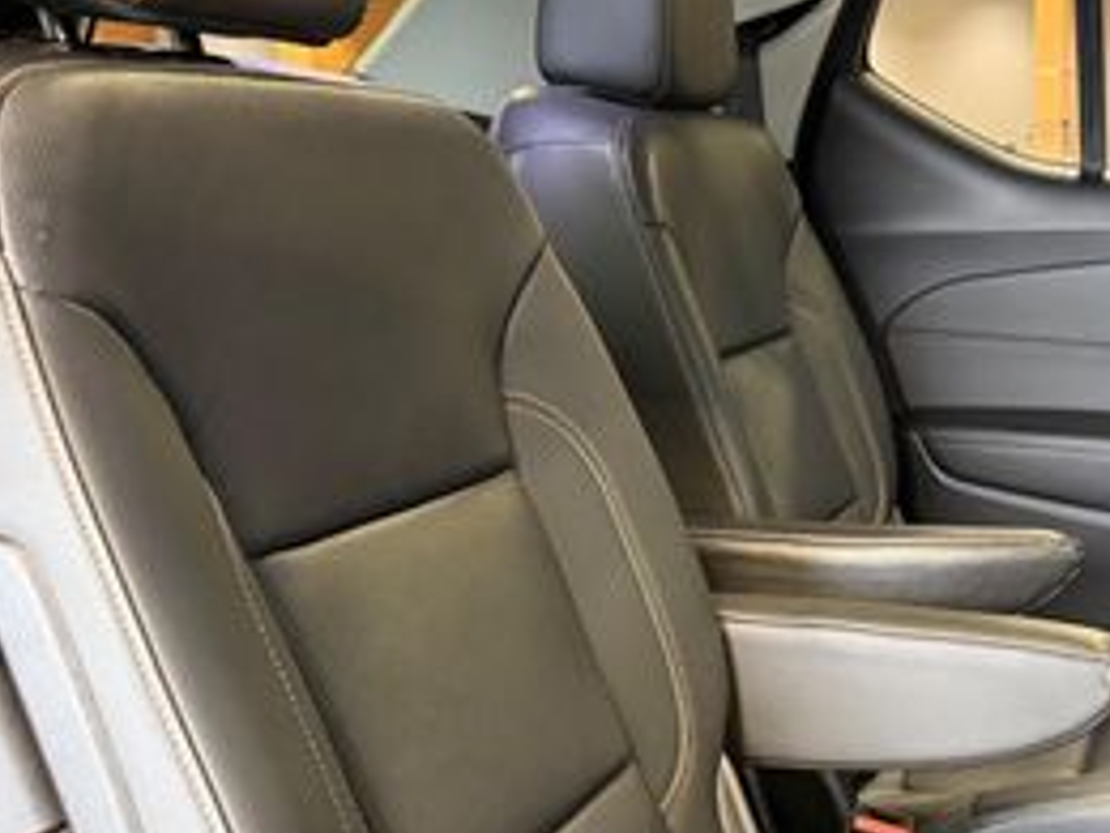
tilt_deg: -12.8
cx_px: 948
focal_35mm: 59
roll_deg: +0.9
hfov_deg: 31.5
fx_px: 1892
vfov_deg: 24.6
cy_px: 598
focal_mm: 6.76
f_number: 1.78
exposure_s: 1/40
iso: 640
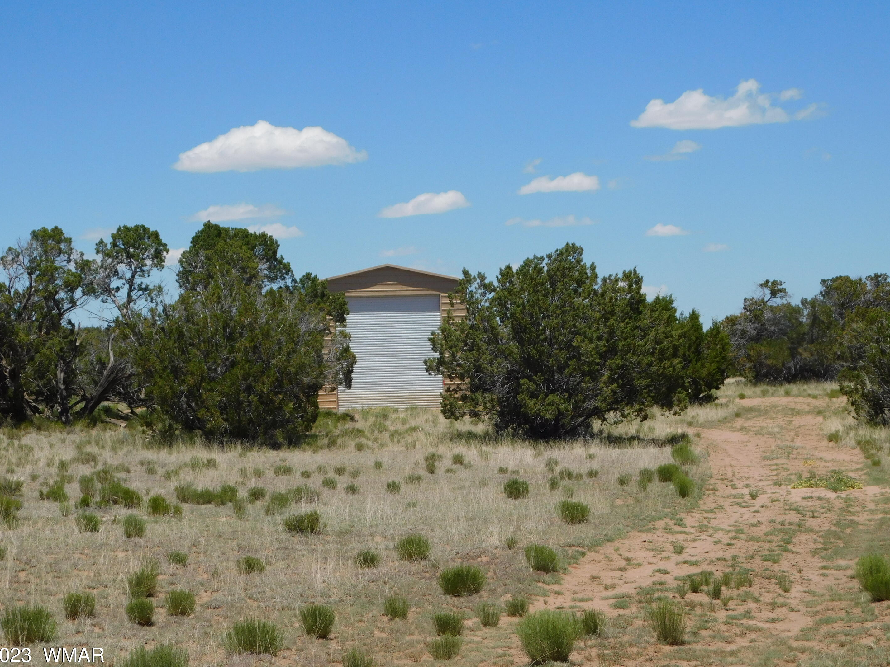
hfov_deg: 23.3
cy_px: 337
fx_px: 2160
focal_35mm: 84
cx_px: 439
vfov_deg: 17.6
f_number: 4.4
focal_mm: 14.2
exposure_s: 1/1500
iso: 125
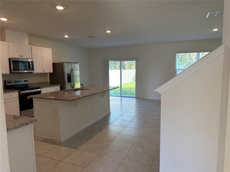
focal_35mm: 24
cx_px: 115
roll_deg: +0.7
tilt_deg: -6.7
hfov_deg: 71.6
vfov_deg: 56.8
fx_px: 159
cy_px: 86
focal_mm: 6.76
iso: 160
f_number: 1.78
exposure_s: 1/202
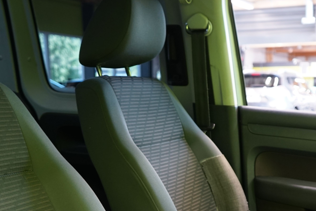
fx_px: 553
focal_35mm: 63
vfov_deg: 20.7
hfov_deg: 31.9
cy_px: 225
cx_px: 168
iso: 800
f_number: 4
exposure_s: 1/13
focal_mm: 28
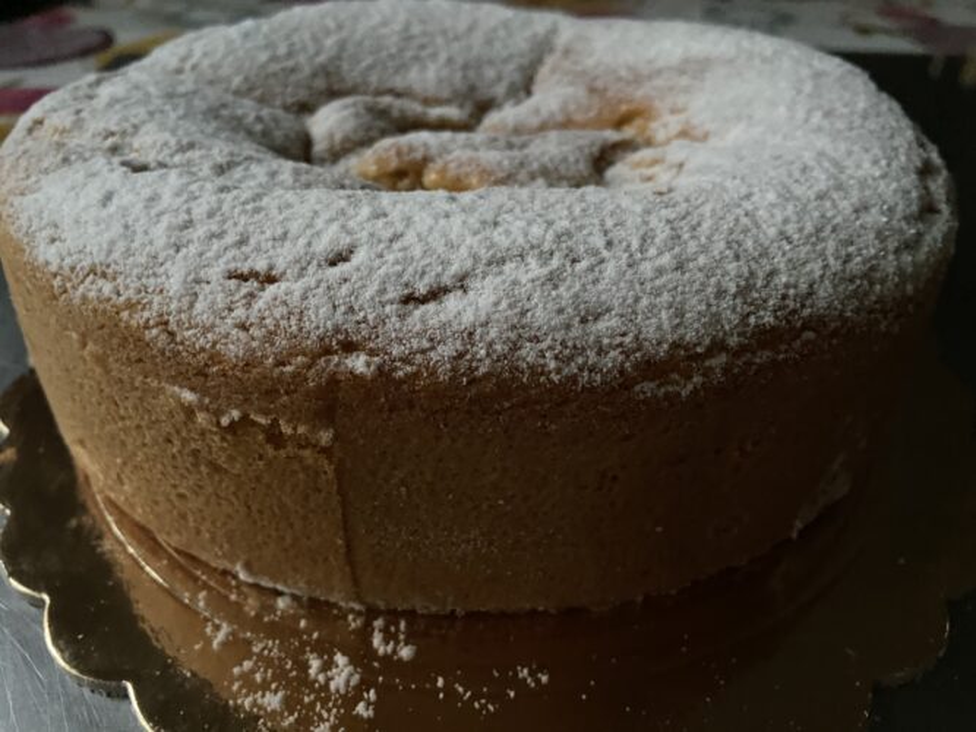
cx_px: 488
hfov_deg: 67.3
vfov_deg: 53.0
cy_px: 366
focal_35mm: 26
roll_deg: -1.0
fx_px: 733
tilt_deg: -37.9
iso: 800
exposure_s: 1/25
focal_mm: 4.25
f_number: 1.8
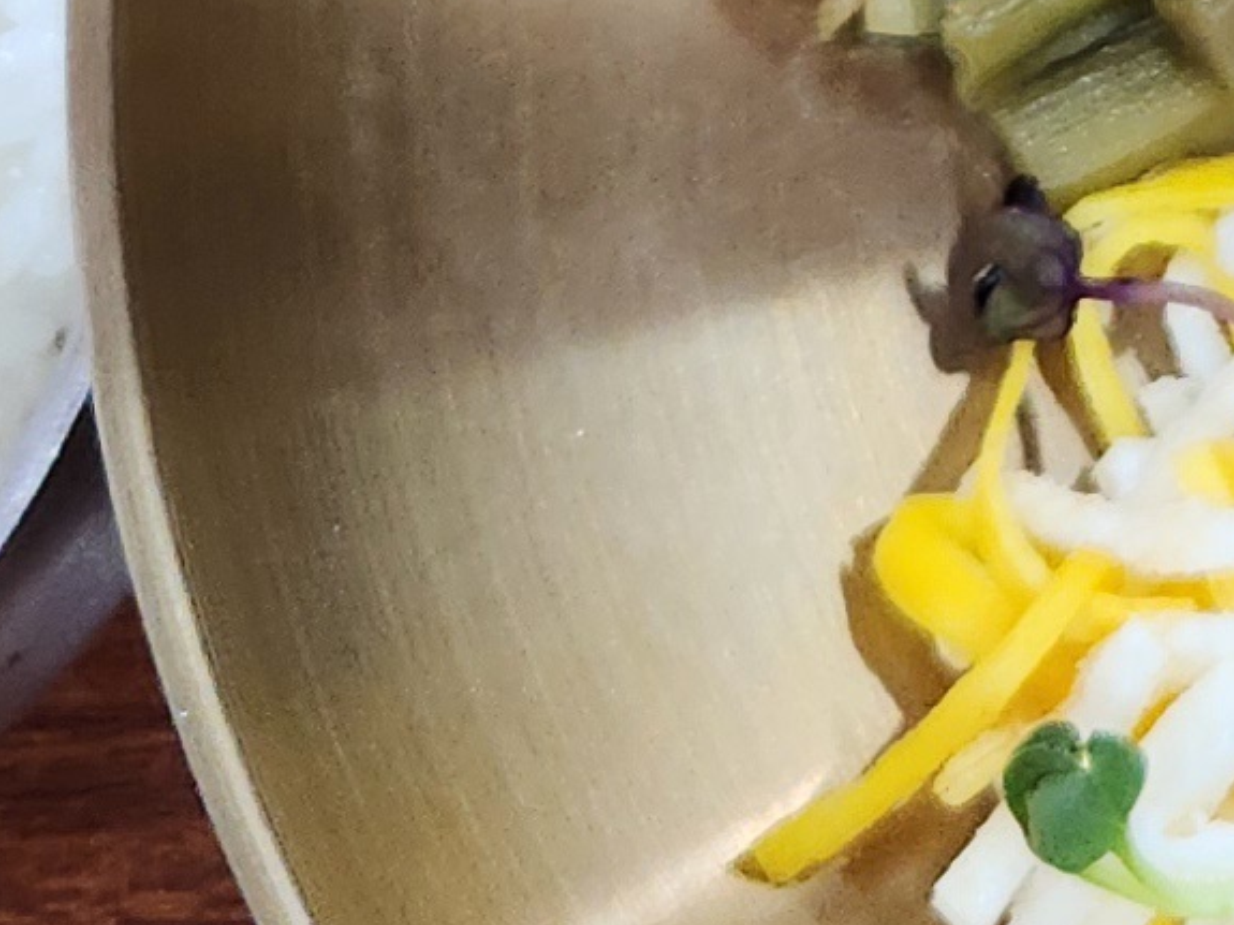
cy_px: -1230
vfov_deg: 8.5
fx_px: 5703
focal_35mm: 160
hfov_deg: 11.8
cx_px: 1912
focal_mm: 5.4
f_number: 1.8
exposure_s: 1/120
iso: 200
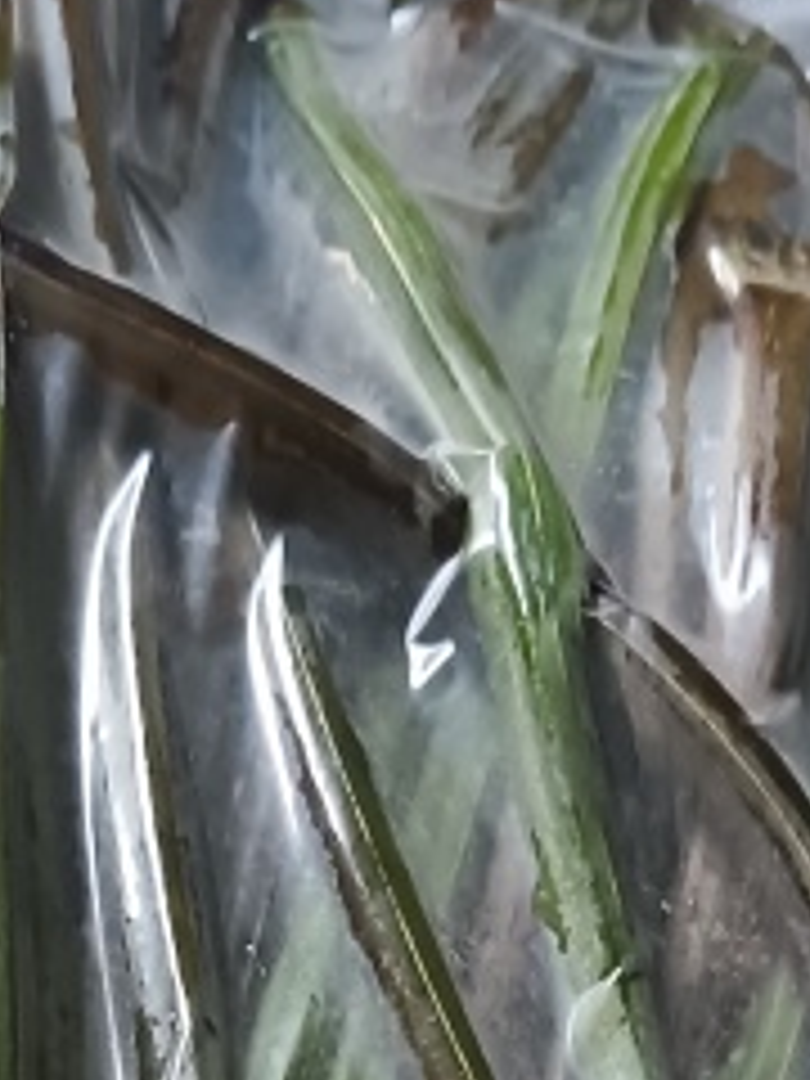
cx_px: 639
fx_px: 3744
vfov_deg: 14.9
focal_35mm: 120
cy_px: 1757
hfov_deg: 12.3
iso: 1110
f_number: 1.8
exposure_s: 1/100
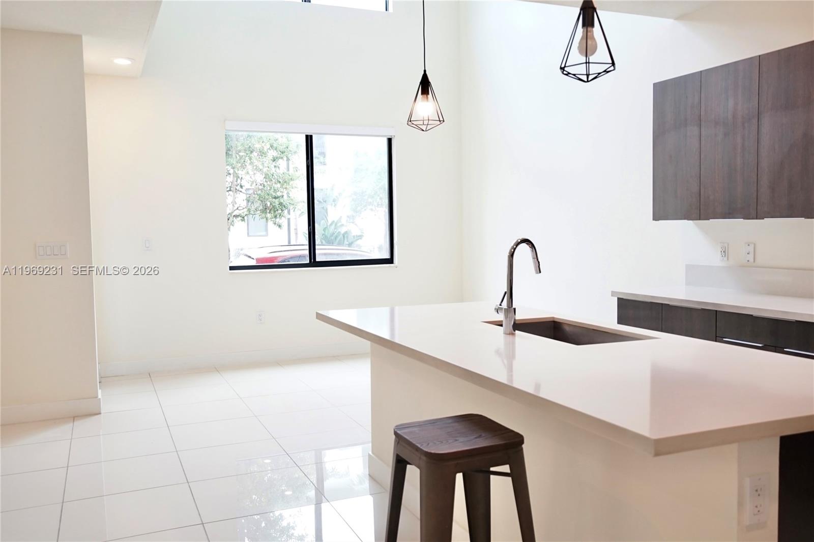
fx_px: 701
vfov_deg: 42.3
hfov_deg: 60.3
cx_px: 407
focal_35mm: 31
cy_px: 271
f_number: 4
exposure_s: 1/60
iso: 640
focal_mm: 21
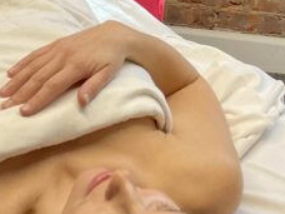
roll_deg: -1.6
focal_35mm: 117
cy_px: -179
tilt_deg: -8.9
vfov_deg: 11.7
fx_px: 963
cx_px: 174
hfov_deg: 16.8
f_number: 1.6
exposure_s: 1/97
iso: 125
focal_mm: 4.2
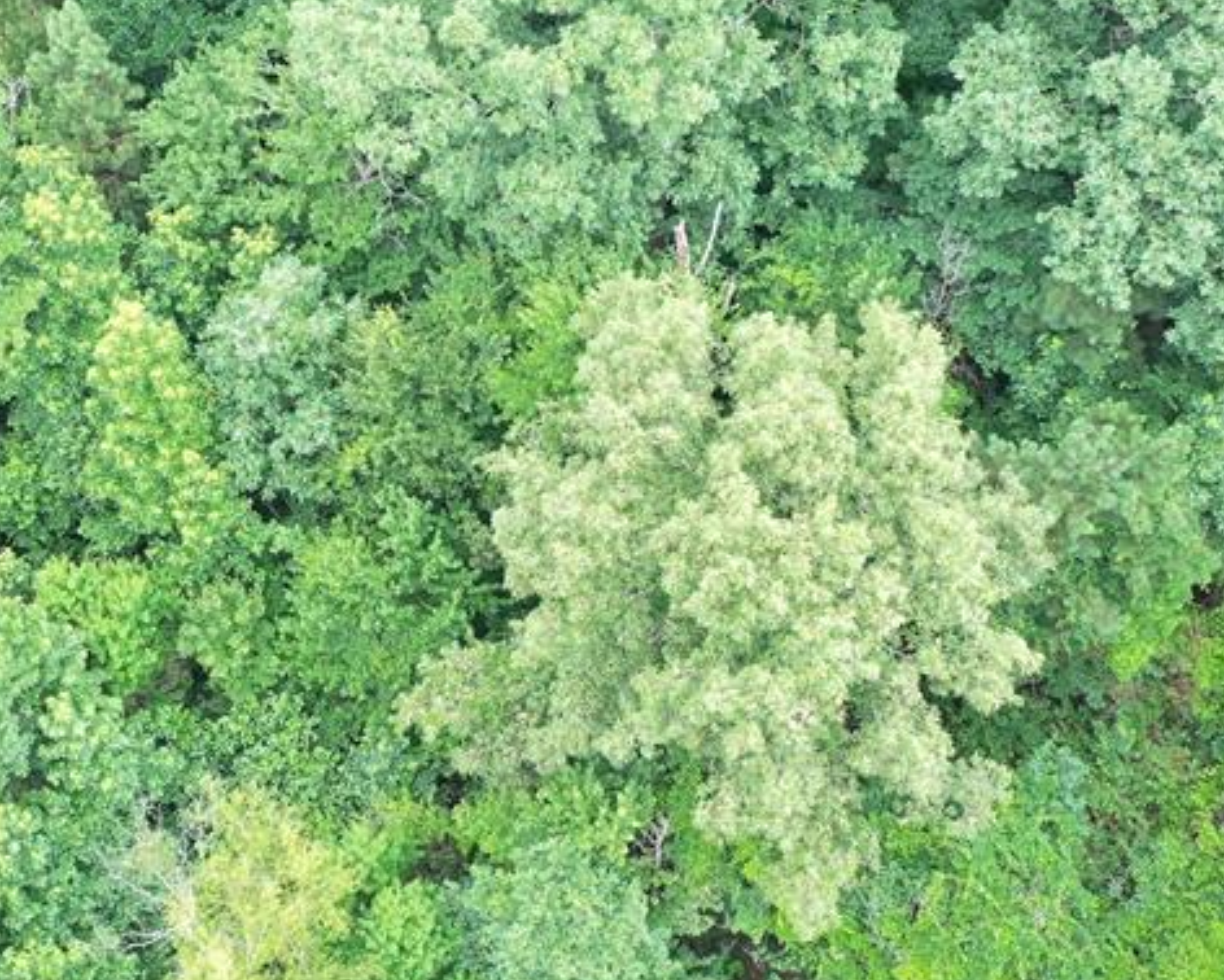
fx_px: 2066
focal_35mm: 57
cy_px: 319
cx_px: 454
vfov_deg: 26.5
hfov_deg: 32.8
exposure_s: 1/80
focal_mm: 10.26
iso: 100
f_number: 3.5
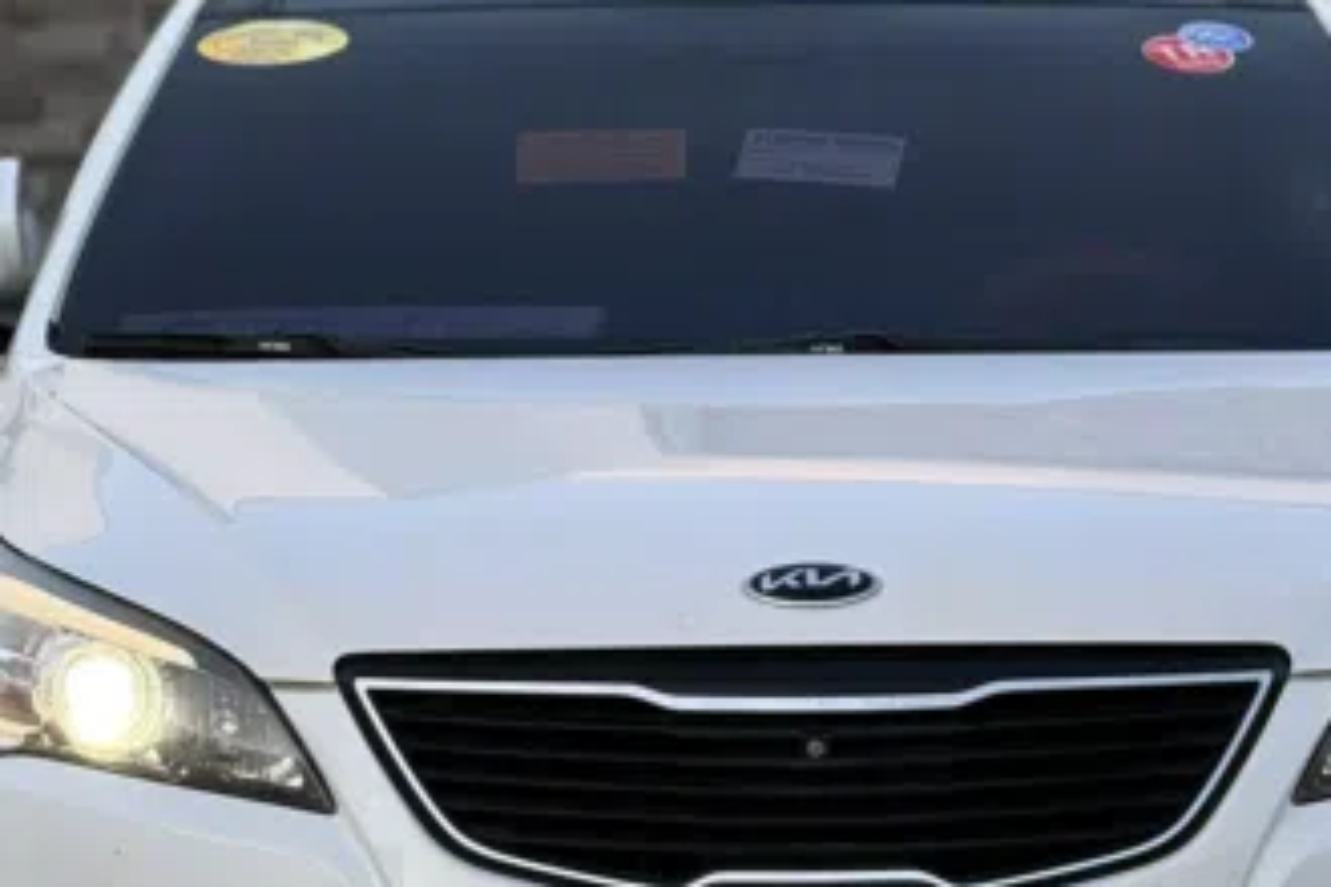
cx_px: 758
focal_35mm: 242
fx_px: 8947
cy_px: 355
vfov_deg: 5.7
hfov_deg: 8.5
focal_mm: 15.66
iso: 50
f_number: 2.8
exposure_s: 1/103
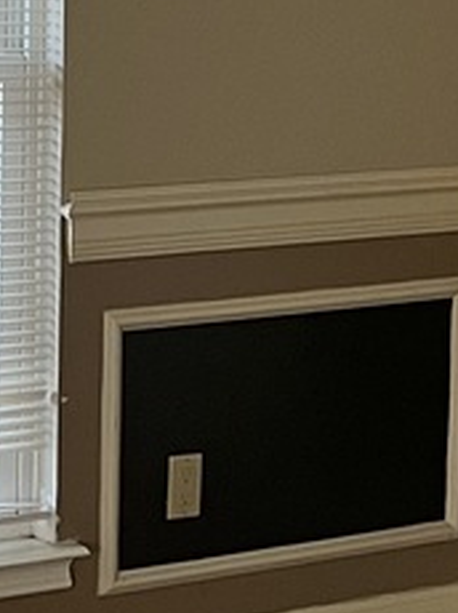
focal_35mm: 163
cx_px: 221
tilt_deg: -9.1
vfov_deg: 12.1
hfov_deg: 9.1
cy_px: 181
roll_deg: -0.5
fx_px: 2881
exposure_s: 1/65
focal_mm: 5.1
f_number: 1.6
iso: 125
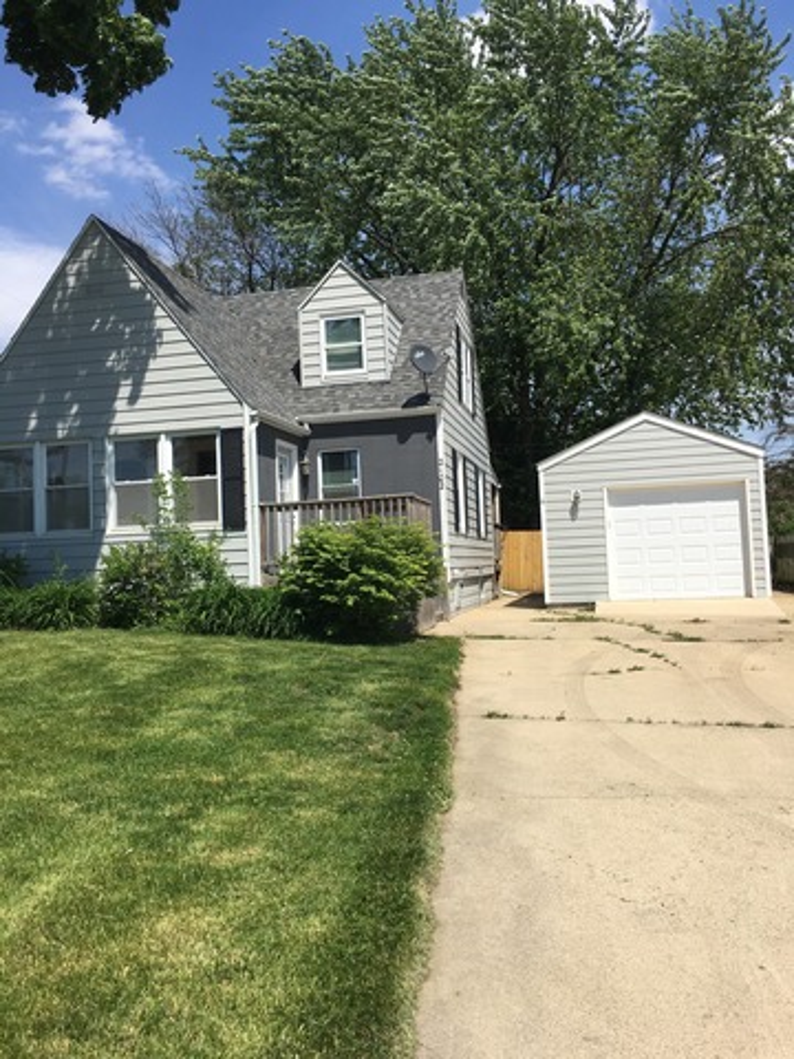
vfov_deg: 61.7
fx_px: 887
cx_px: 397
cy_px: 530
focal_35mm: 29
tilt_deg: +4.4
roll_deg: +2.0
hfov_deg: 48.2
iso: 25
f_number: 2.2
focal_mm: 4.15
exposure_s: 1/1923
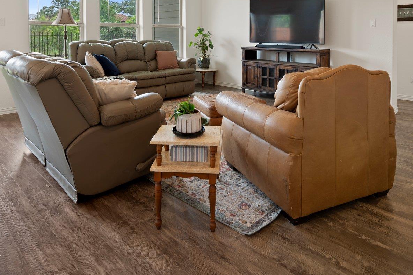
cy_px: 40
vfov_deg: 45.9
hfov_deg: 69.4
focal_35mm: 26
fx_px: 298
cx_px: 212
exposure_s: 1/2.5
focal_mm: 15
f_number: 8
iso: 100
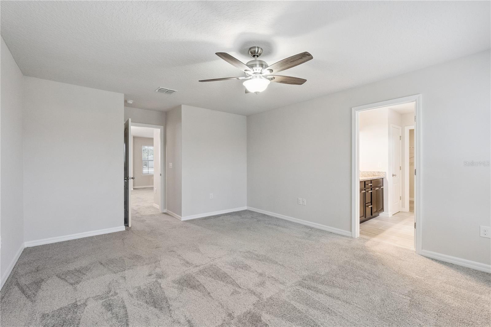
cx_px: 246
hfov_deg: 100.4
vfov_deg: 77.3
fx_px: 205
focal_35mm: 15
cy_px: 164
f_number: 11
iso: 1600
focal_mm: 10
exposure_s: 1/15
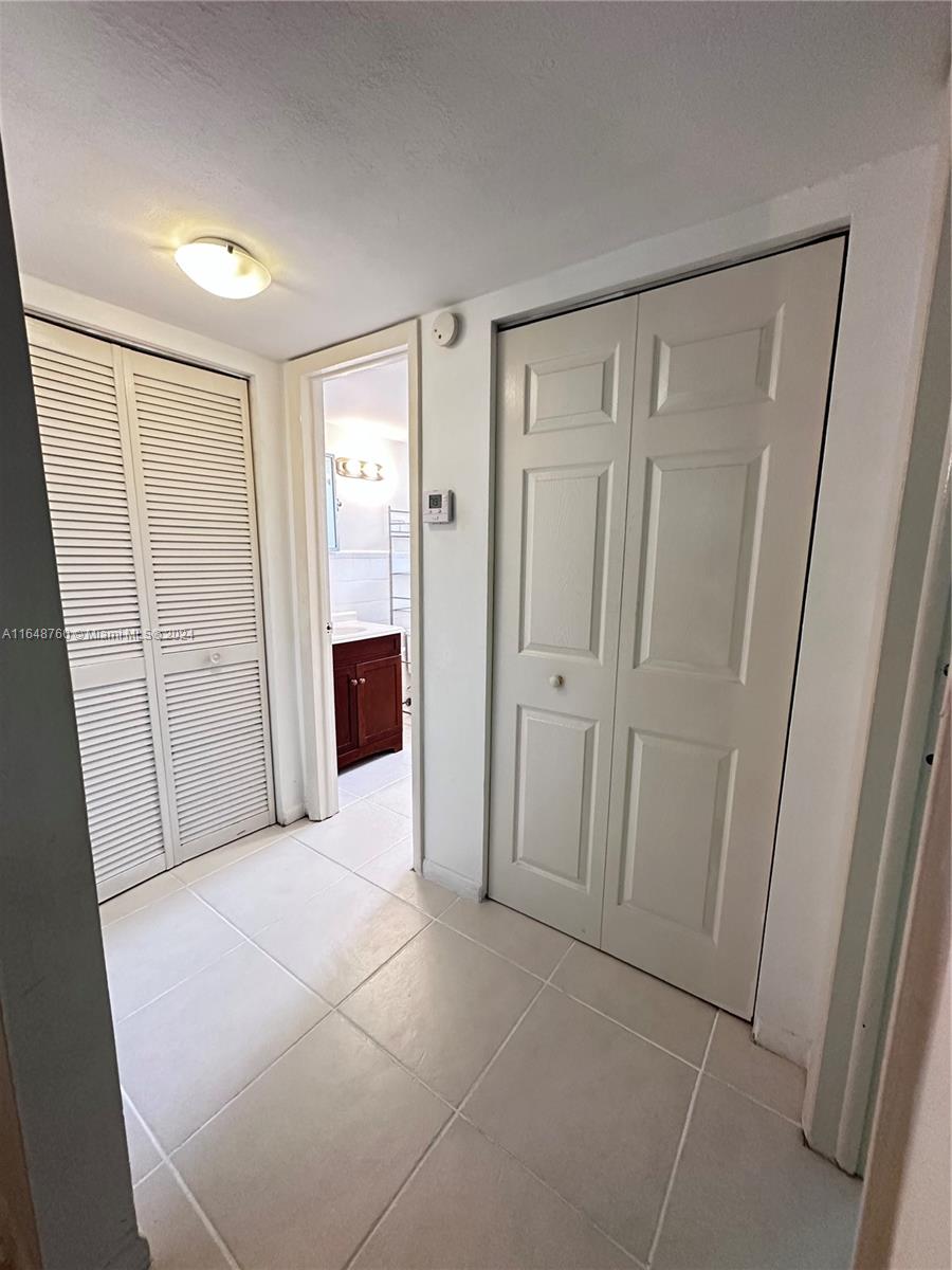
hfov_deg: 85.7
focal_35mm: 14
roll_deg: -0.9
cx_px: 476
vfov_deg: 102.1
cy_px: 635
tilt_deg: -9.0
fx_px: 513
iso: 320
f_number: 2.2
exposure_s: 1/60
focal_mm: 2.22
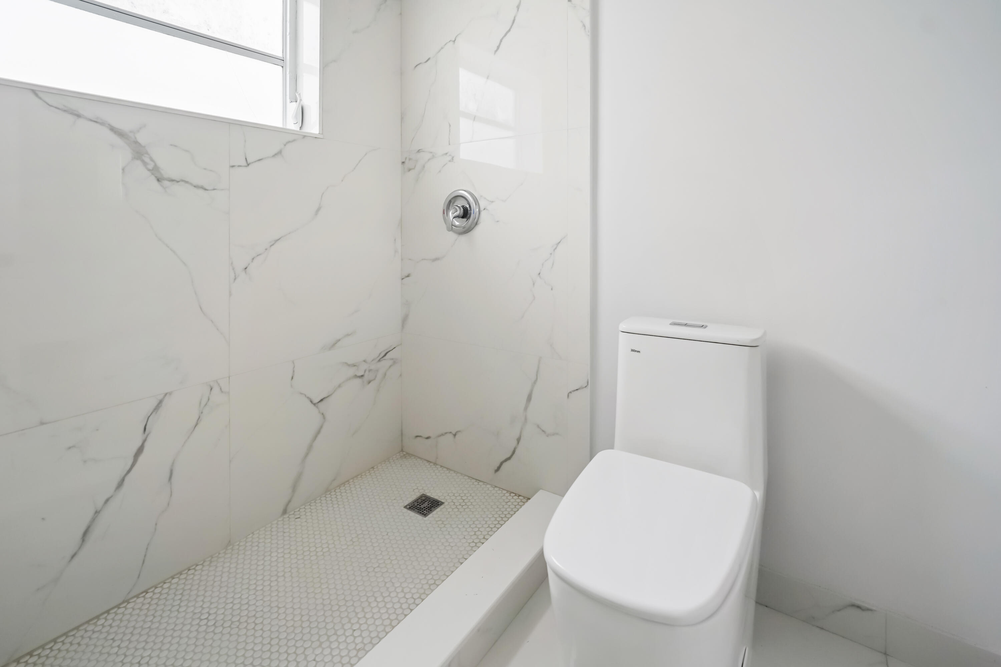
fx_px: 445
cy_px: 334
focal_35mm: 16
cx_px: 500
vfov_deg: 73.7
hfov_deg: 96.7
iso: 640
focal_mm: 16
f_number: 4
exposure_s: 1/250
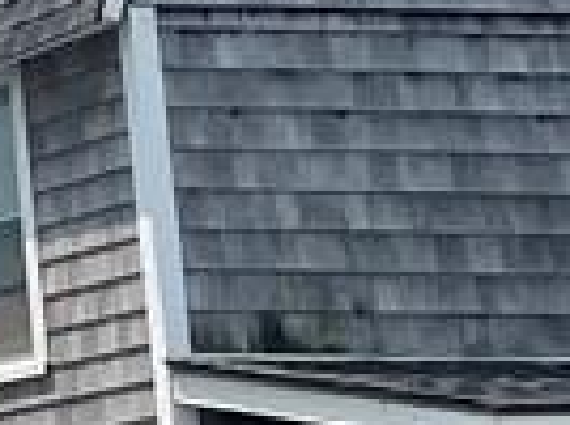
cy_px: 140
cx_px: -1493
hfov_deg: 7.7
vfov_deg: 7.4
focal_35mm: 199
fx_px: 3271
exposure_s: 1/3731
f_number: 1.6
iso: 32
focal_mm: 4.2
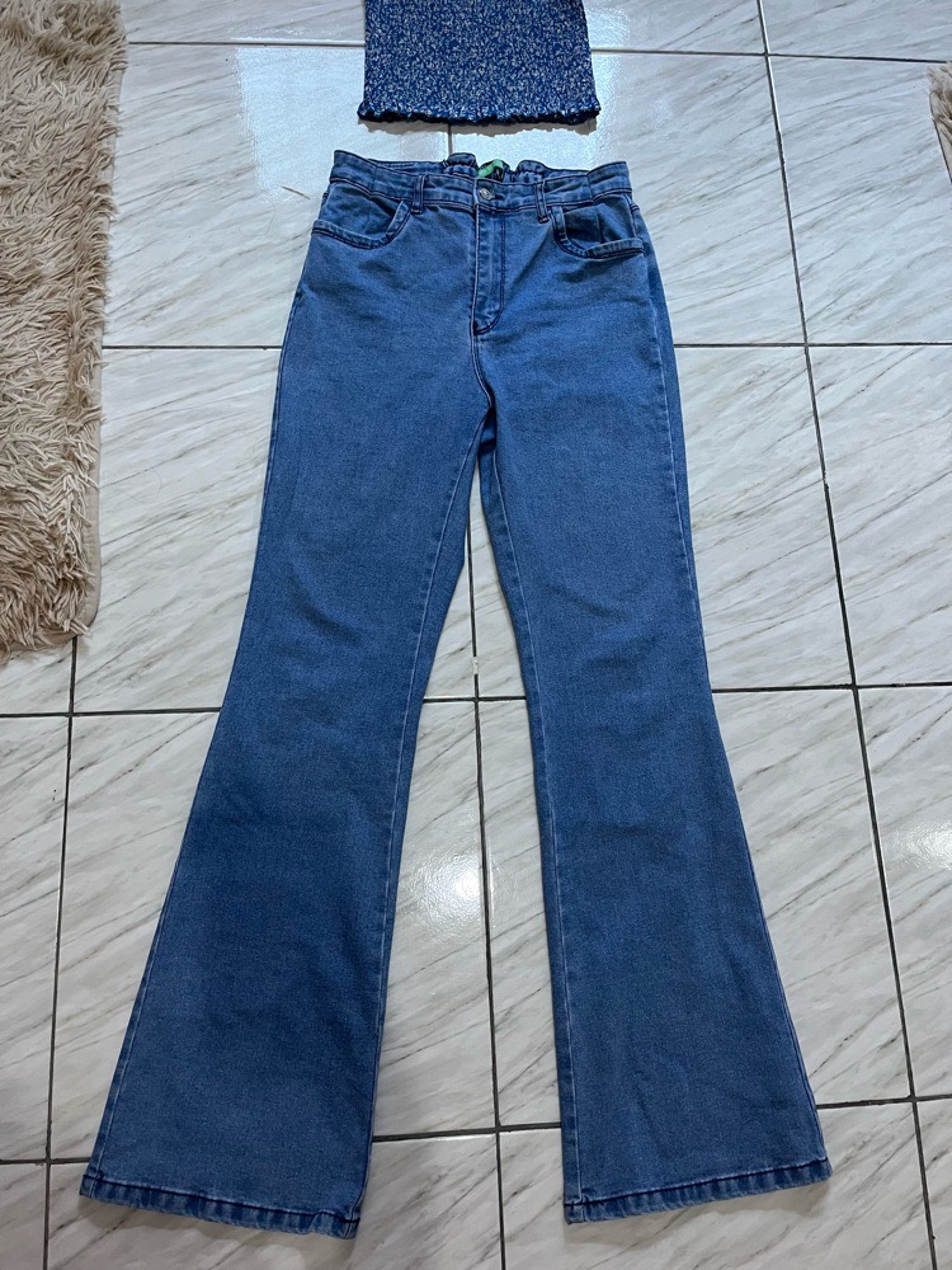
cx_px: 476
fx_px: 953
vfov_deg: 67.3
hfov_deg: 53.1
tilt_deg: -75.6
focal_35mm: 26
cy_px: 635
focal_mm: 5.1
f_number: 1.6
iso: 250
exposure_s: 1/60
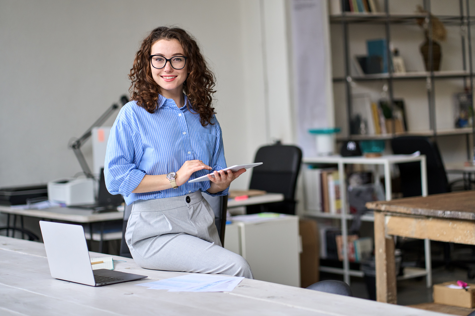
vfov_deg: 16.1
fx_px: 1121
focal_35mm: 85
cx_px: 238
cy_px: 158
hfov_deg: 23.9
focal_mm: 85
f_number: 2.2
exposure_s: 1/320
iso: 800
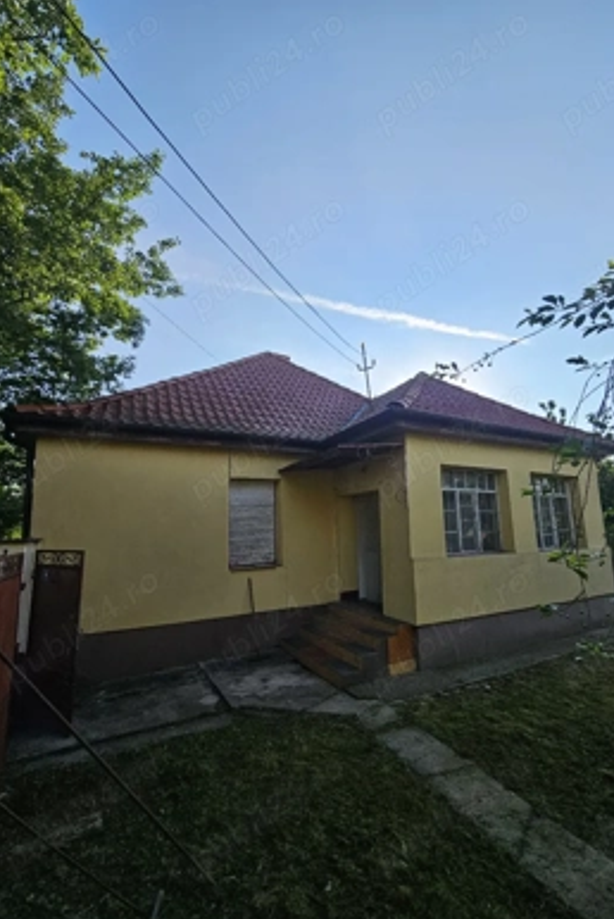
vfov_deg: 104.2
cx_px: 314
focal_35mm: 14
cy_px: 471
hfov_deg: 81.3
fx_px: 357
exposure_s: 1/1667
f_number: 2.2
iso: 50
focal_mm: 2.2
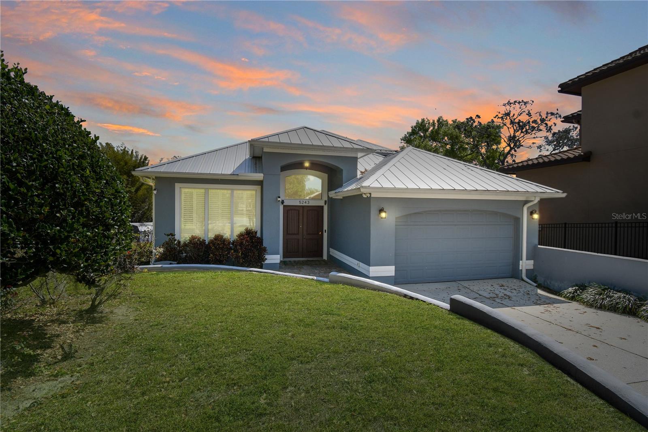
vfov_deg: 77.3
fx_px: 270
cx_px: 324
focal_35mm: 15
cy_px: 216
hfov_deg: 100.4
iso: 100
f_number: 7.1
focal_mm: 10
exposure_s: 1/400
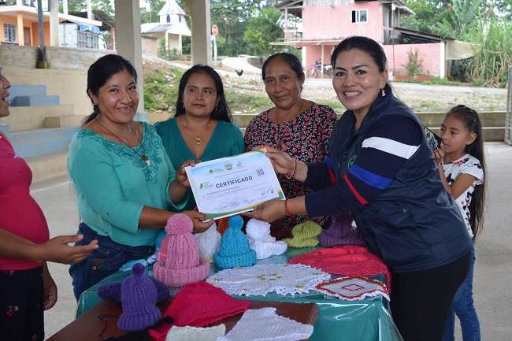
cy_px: 170
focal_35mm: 45
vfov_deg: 29.8
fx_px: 640
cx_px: 256
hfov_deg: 43.6
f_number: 5.6
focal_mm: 30
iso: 400
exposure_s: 1/125
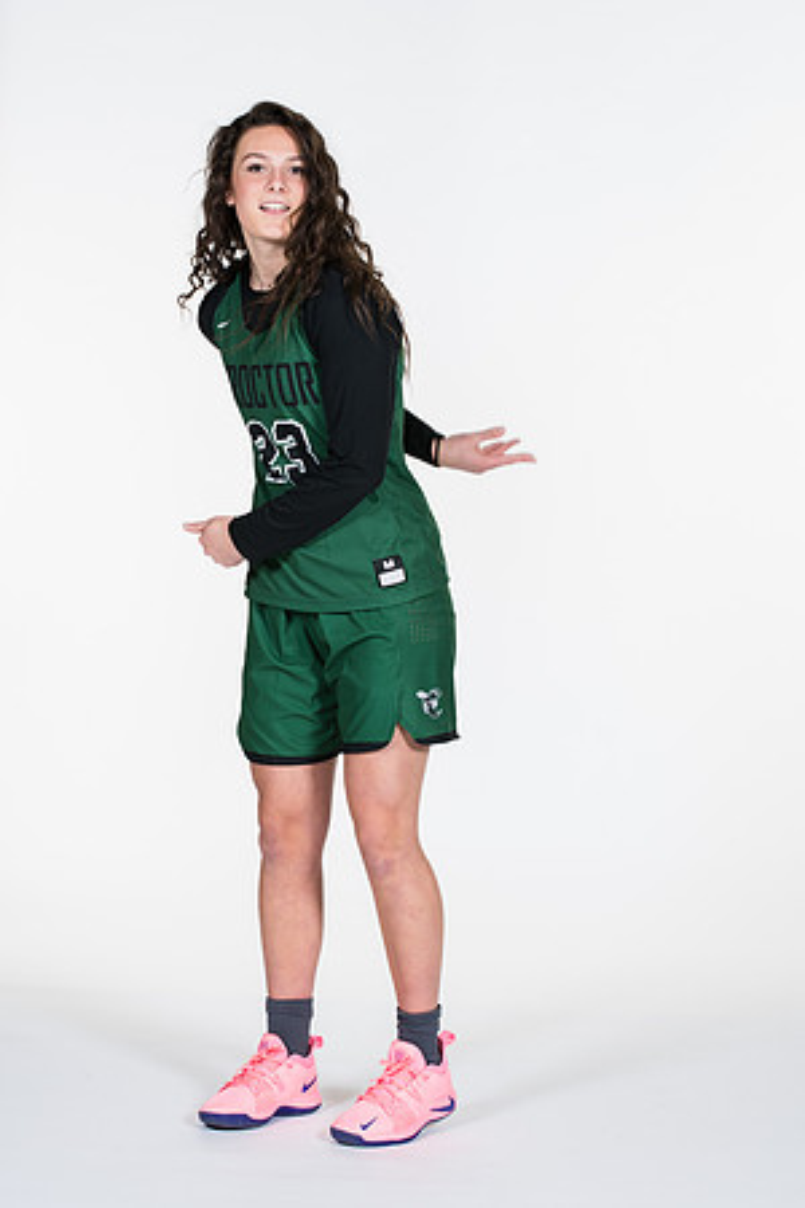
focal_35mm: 105
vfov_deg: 19.5
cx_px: 402
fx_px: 3522
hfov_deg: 13.0
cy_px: 604
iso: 200
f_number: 5.6
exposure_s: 1/160
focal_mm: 70
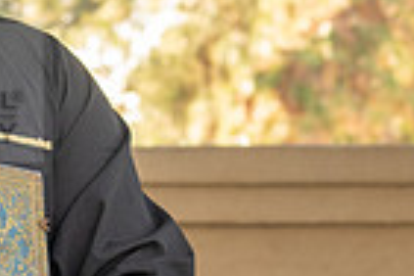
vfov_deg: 4.6
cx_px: 141
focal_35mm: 296
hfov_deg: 7.0
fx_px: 3404
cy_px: 81
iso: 400
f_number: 5
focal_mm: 48
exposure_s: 1/200
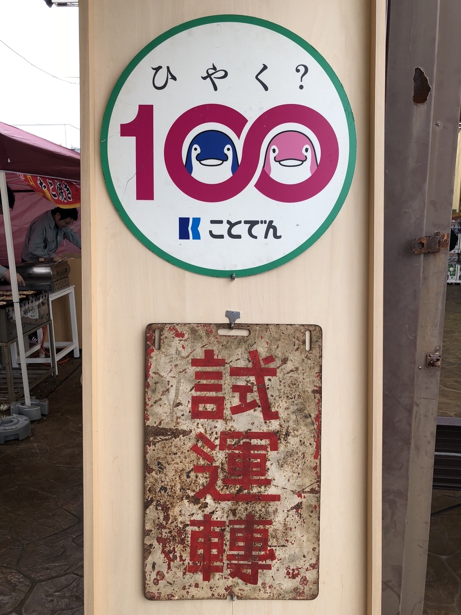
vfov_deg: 63.4
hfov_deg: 49.7
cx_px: 230
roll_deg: +0.0
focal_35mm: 28
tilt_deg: -10.6
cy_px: 308
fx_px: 497
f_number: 1.8
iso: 25
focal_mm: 4
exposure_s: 1/120
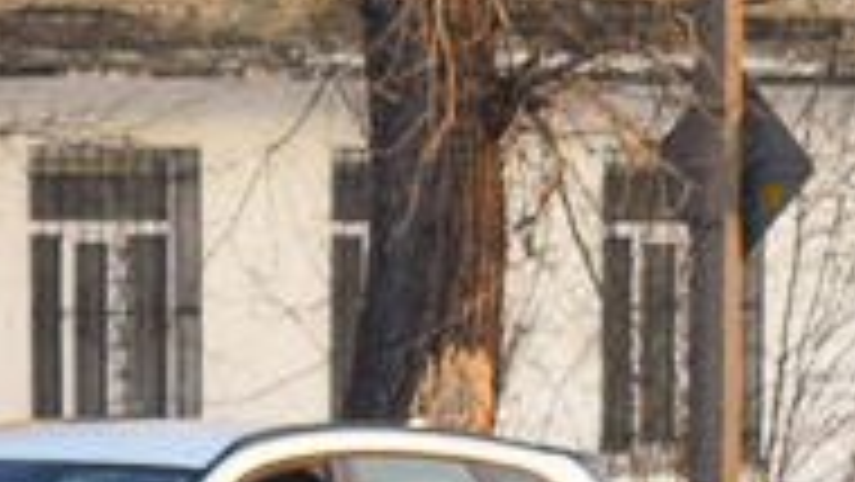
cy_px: 1050
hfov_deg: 5.3
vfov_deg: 3.0
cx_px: -1053
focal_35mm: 396
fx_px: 8980
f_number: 5.6
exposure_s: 1/200
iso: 200
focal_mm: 40
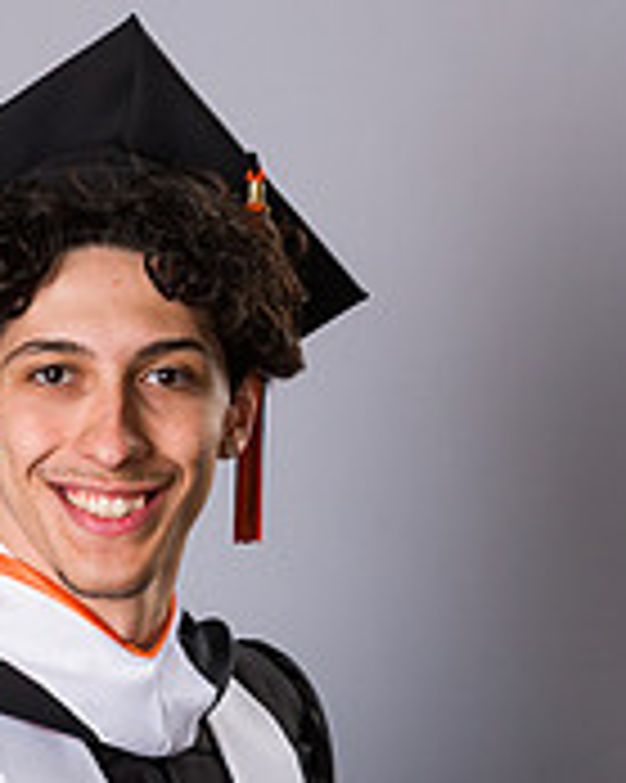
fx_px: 5053
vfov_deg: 8.8
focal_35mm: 218
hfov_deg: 7.1
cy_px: 688
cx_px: 173
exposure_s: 1/200
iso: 800
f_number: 8
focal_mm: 90
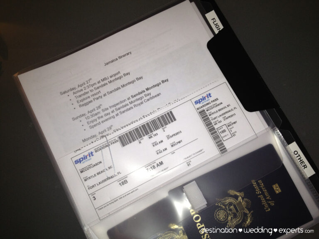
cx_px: 160
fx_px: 323
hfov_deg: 52.6
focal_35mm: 35
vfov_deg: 40.7
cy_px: 120
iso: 50
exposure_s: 1/46
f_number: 2.4
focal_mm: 4.28
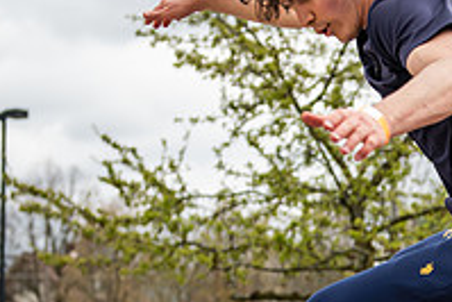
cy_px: 308
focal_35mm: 131
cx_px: 450
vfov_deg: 10.4
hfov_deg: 15.4
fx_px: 1646
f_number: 3.2
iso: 100
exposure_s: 1/1250
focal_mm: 45
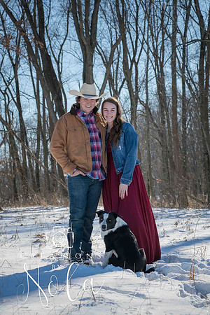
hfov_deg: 14.9
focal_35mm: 92
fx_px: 805
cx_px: 105
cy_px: 158
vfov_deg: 22.1
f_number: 8
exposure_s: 1/1600
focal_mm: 92
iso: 400
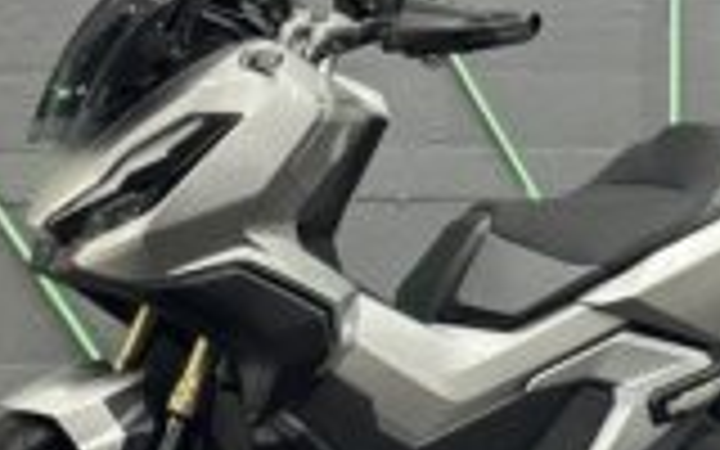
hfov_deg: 17.5
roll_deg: -0.2
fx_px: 2335
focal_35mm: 119
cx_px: 508
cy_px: 304
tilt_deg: -4.2
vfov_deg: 11.0
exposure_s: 1/50
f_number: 1.78
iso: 80
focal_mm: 6.86
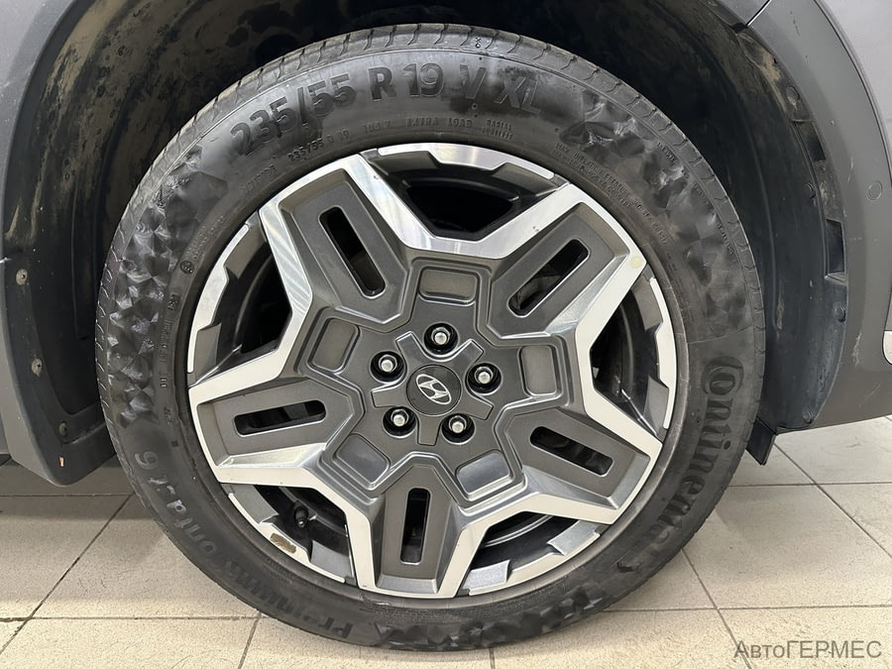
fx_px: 618
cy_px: 334
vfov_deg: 56.8
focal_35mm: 24
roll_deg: +0.8
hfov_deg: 71.6
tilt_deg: -18.3
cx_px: 446
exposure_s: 1/50
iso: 500
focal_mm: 6.86
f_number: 1.78
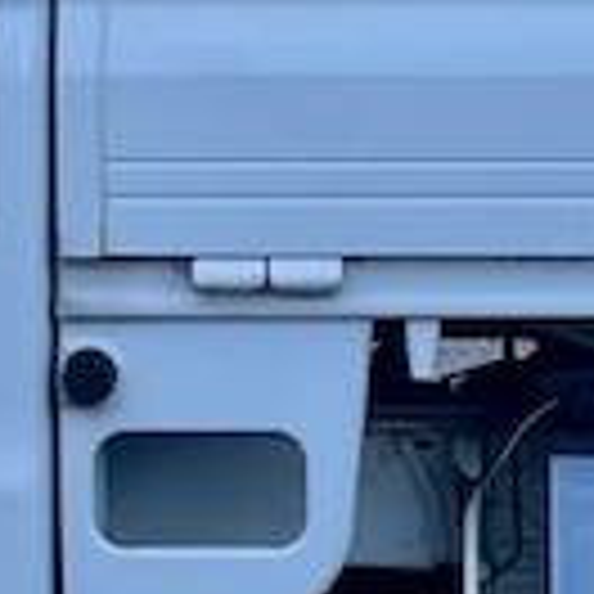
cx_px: 522
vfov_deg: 8.1
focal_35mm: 214
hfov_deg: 8.2
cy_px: -158
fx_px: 4155
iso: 32
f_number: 1.6
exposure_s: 1/1238
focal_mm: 5.1
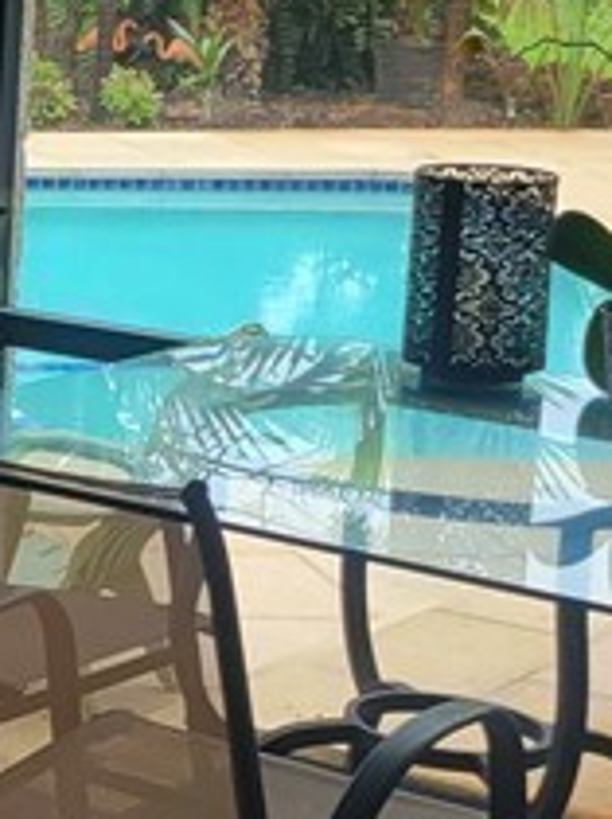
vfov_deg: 15.5
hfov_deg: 10.0
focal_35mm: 127
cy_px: 195
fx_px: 3000
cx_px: -920
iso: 40
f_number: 1.8
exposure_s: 1/245
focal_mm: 5.4
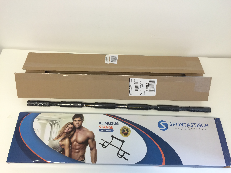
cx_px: 116
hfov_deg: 61.7
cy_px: 86
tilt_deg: -57.3
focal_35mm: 29
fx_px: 194
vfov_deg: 48.2
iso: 64
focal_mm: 4.15
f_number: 2.2
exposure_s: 1/33
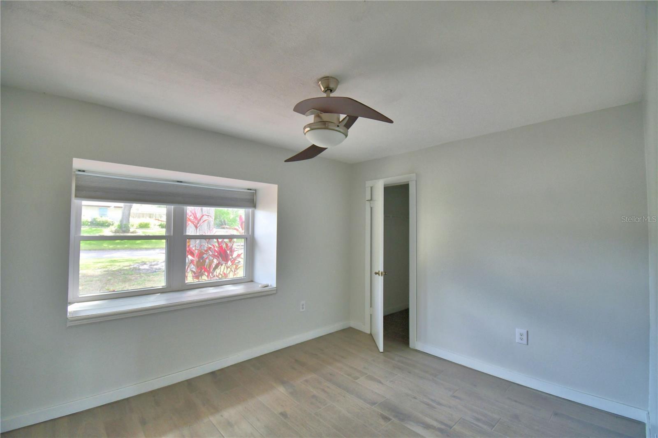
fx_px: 274
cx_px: 329
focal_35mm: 15
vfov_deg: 77.3
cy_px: 219
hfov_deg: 100.4
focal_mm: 10
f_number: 4.5
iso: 400
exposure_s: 1/100
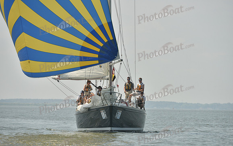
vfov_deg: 3.2
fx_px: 2604
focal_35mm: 410
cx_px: 117
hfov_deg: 5.1
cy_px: 77
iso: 320
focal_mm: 400
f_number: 7.1
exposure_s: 1/1250
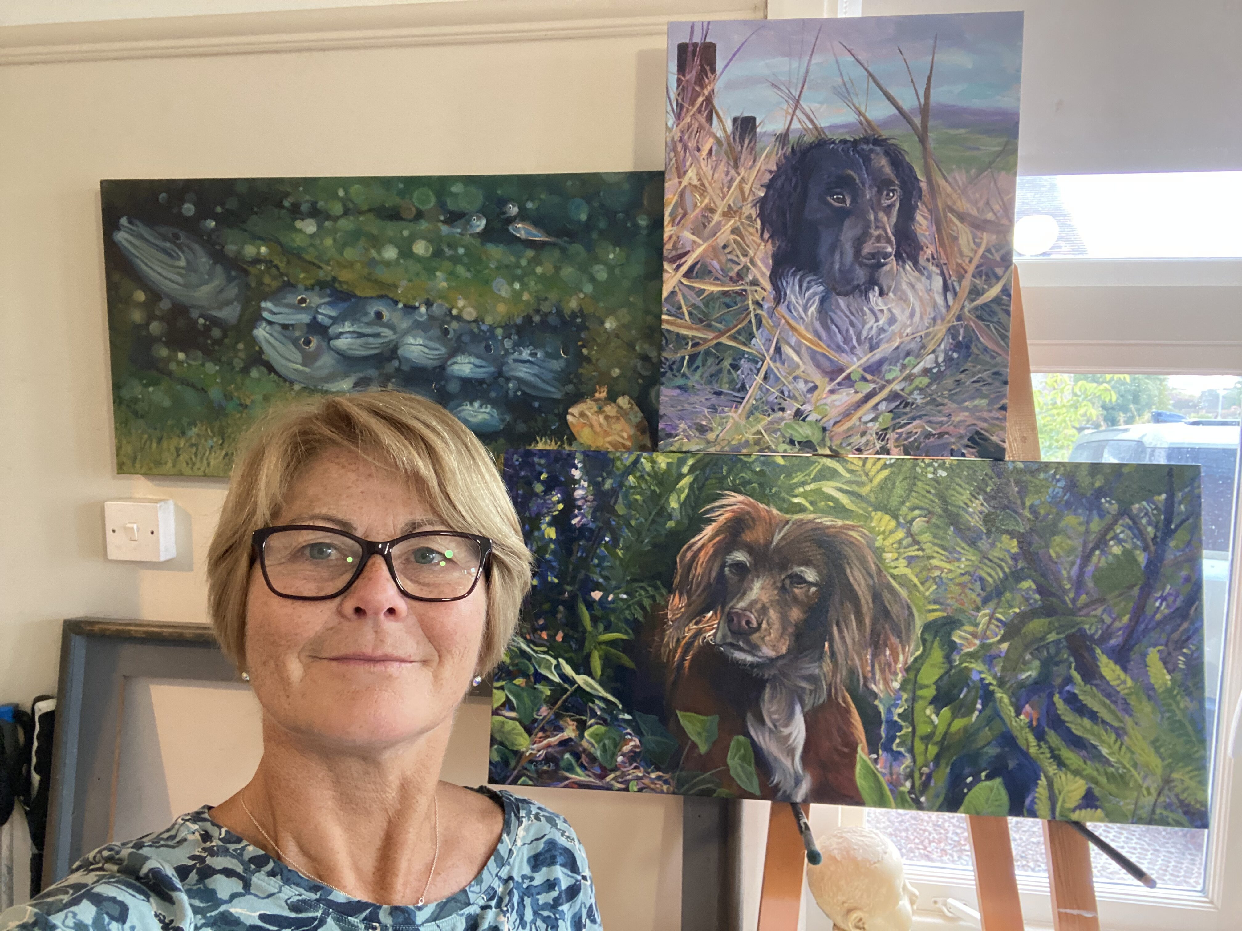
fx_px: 825
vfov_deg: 58.9
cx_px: 621
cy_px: 466
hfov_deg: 73.9
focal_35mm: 23
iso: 400
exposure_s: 1/57
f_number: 2.2
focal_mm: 2.71
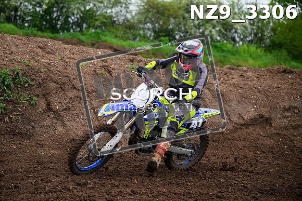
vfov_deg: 14.3
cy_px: 100
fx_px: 805
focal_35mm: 96
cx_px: 151
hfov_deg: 21.2
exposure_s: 1/1250
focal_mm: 96
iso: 180
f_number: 3.2
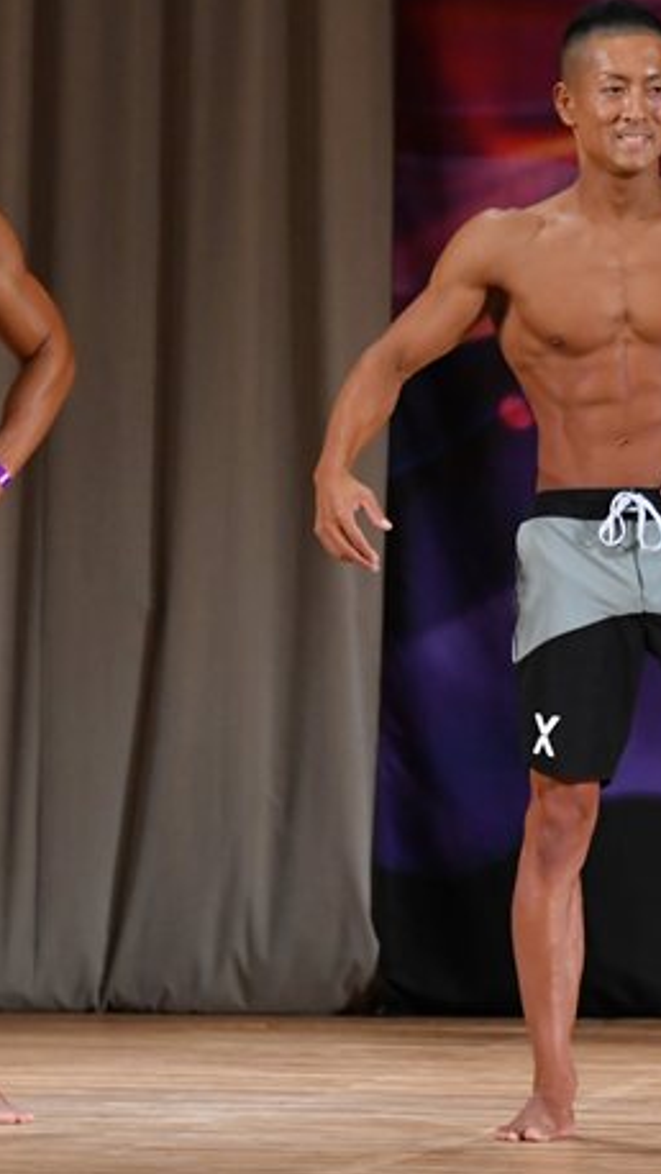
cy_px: 595
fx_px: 14068
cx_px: 370
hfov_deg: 2.7
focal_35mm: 452
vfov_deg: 4.8
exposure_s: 1/400
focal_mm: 170
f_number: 5.6
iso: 3200
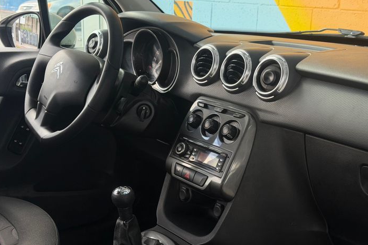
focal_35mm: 55
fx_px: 562
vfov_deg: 24.6
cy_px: 131
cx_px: 175
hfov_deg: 36.2
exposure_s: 1/236
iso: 160
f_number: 1.78
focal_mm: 6.76
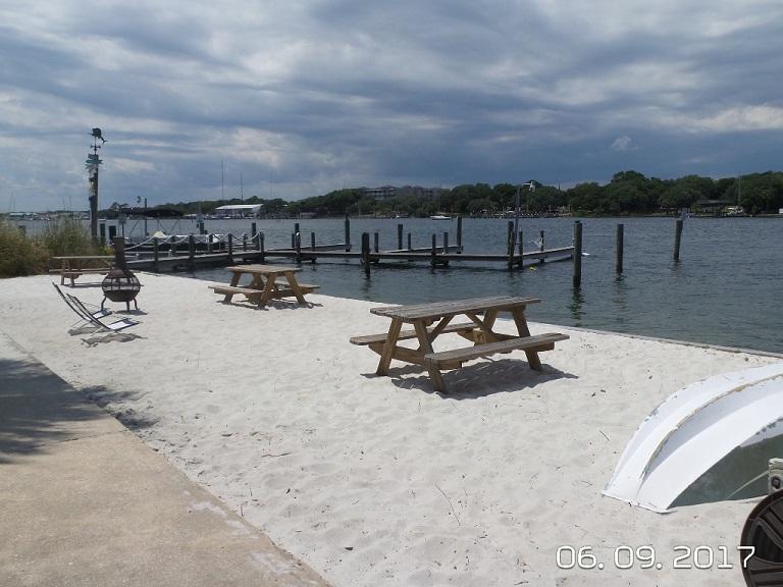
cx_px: 392
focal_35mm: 34
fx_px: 769
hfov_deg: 54.0
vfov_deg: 41.8
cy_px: 294
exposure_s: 1/1000
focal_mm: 6.2
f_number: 6.1
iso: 100
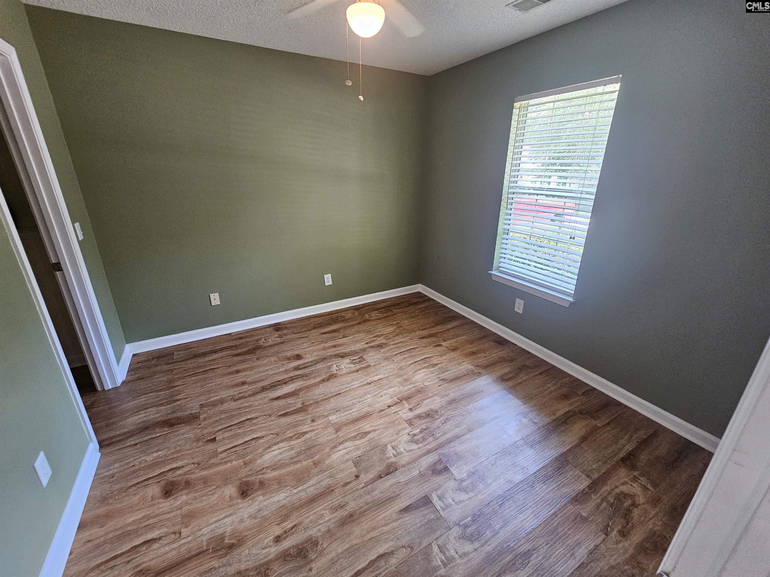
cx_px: 385
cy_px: 288
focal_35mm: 13
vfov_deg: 89.9
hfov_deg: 106.2
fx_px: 289
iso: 400
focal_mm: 2.2
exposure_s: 1/60
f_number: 2.2
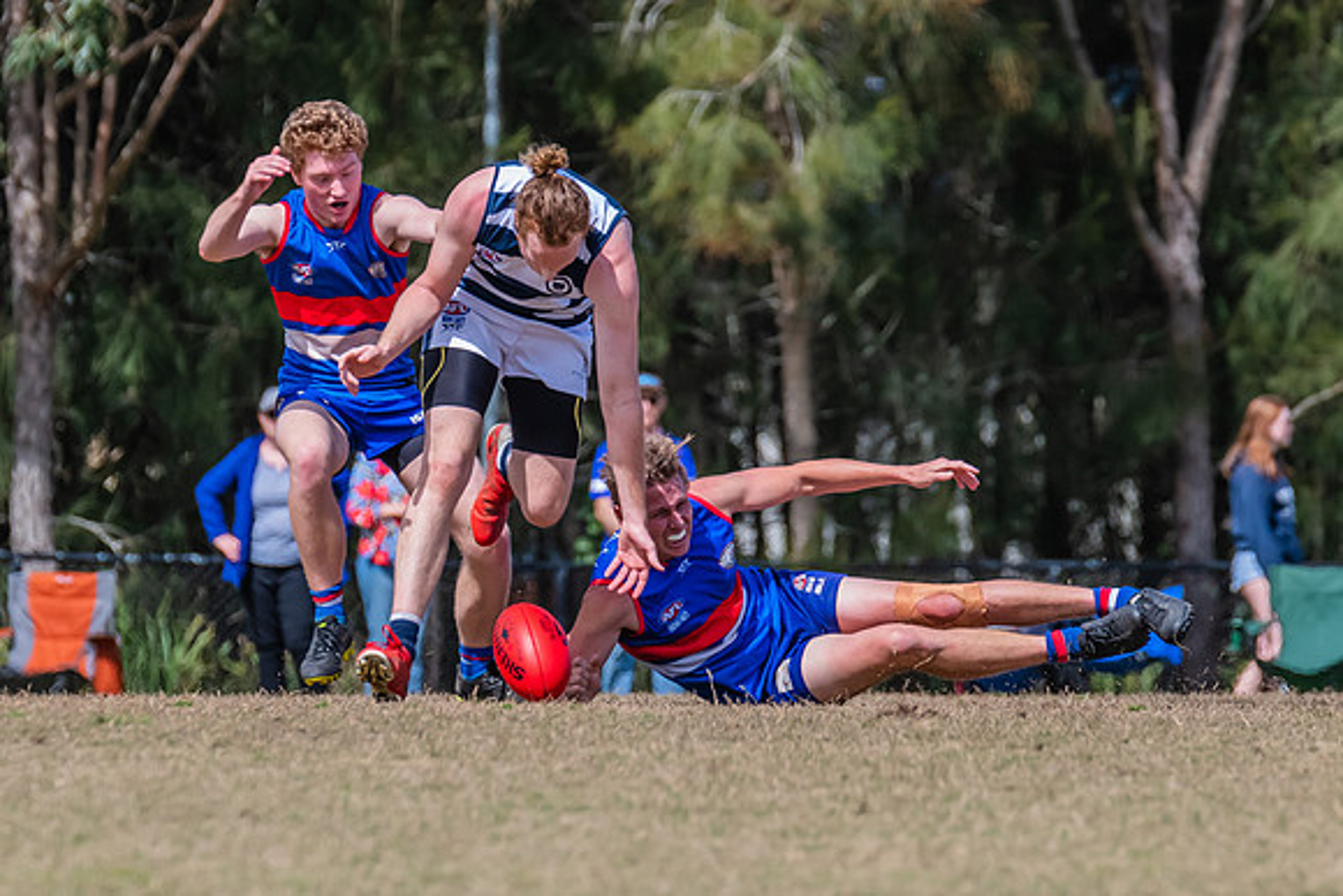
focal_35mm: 622
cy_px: 348
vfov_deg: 2.2
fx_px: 23219
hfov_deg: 3.3
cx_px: 589
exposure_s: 1/2000
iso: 800
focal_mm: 330
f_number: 8
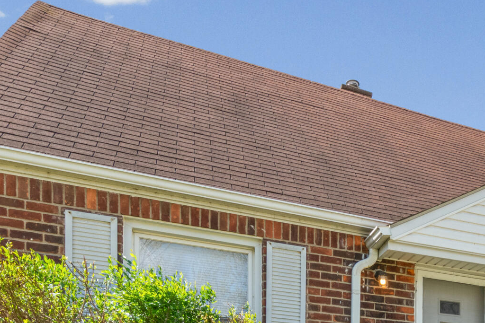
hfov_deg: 41.1
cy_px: 452
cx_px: 488
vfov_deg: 26.2
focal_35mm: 41
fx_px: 552
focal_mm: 14
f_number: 10
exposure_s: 1/160
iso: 400
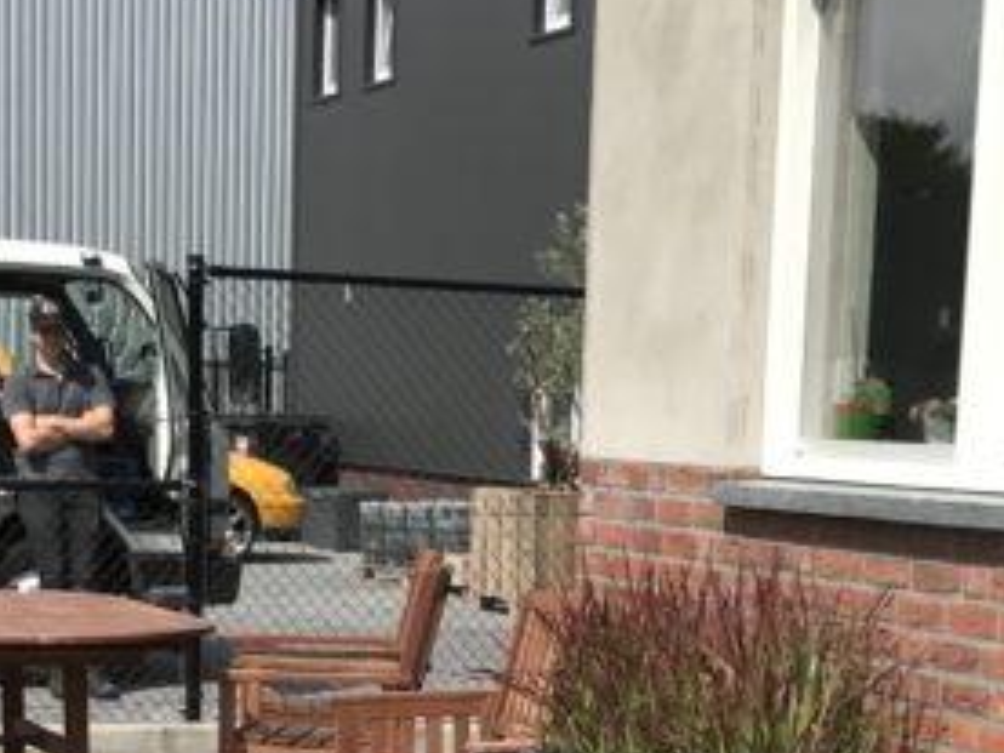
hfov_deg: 18.9
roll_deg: -2.3
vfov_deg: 13.6
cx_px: 604
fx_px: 3016
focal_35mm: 104
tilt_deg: -9.6
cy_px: 1019
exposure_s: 1/2398
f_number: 1.8
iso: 20
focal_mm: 3.99
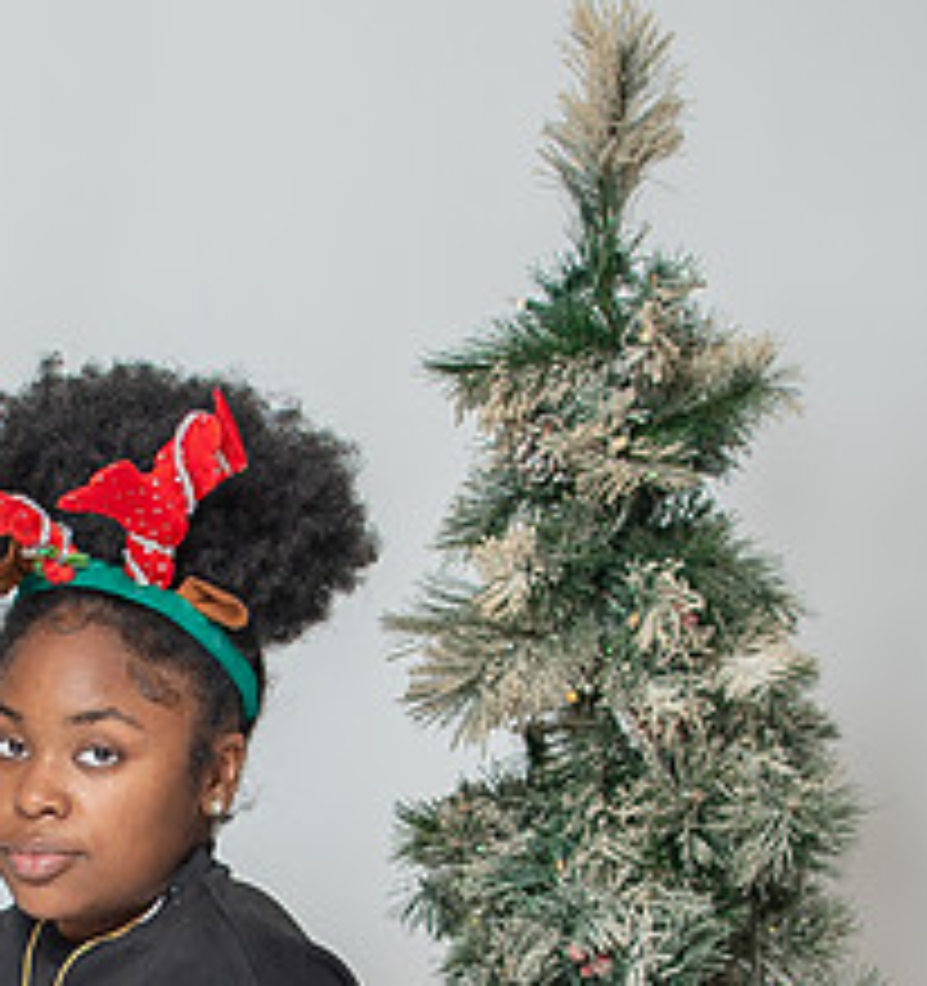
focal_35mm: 140
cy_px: 900
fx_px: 4378
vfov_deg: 12.7
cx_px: 128
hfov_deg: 12.0
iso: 100
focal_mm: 35
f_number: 3.2
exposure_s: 1/250
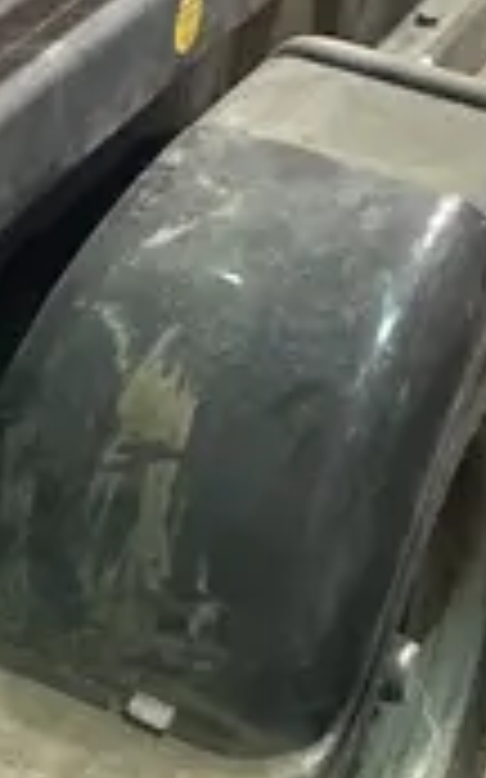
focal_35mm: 117
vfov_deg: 17.0
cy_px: -155
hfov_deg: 10.7
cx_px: -315
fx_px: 2482
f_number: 1.8
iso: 500
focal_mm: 4.25
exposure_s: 1/30
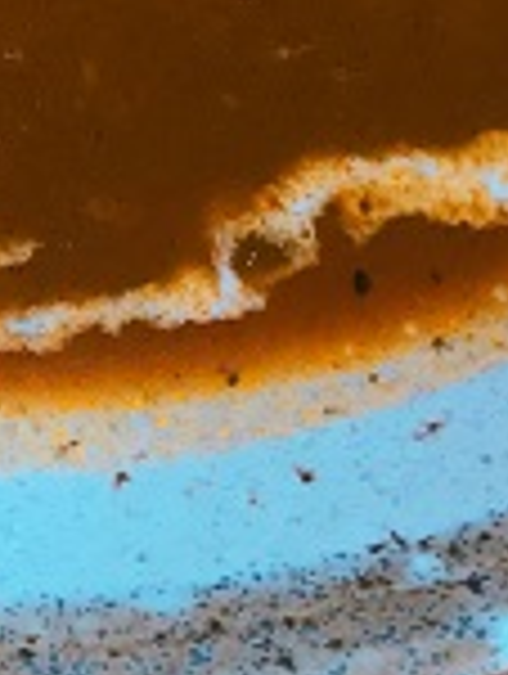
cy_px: -590
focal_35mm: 149
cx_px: -4
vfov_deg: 12.0
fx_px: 2907
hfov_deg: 9.9
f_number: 1.8
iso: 40
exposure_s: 1/120
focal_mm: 3.99
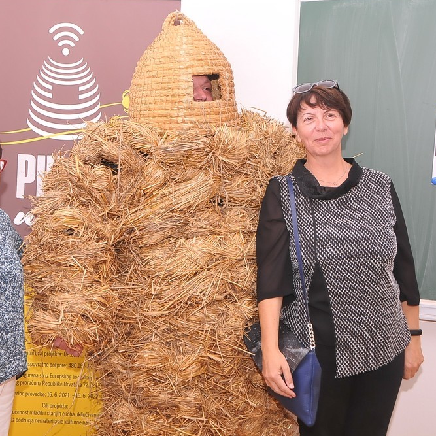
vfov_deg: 30.2
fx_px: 807
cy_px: 216
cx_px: 162
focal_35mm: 57
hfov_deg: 30.1
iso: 800
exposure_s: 1/60
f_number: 7.1
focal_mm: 29
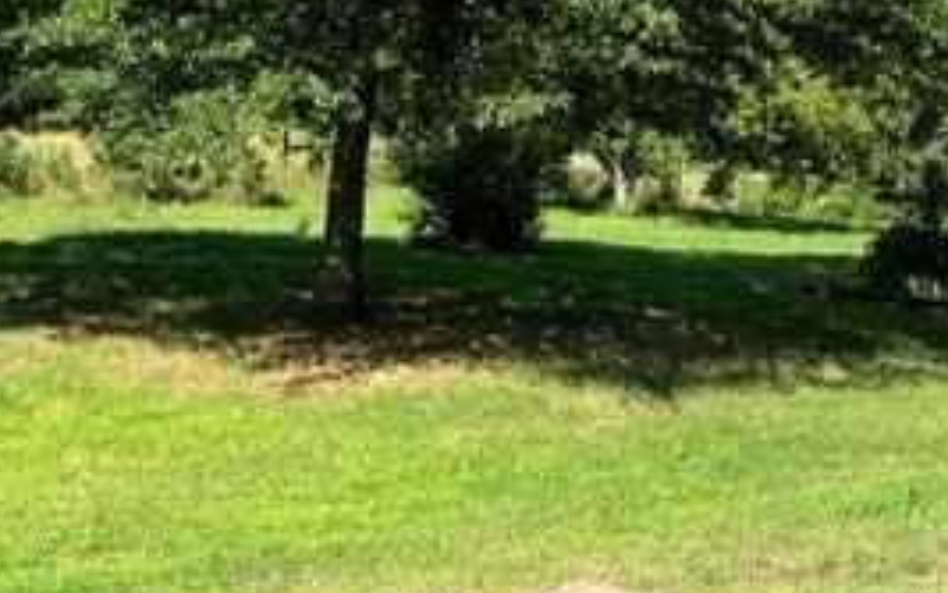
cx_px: 625
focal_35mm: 66
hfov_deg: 30.8
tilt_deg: +5.1
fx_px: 1706
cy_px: -153
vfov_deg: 18.5
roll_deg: -3.0
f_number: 1.6
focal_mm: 5.96
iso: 50
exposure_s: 1/1126
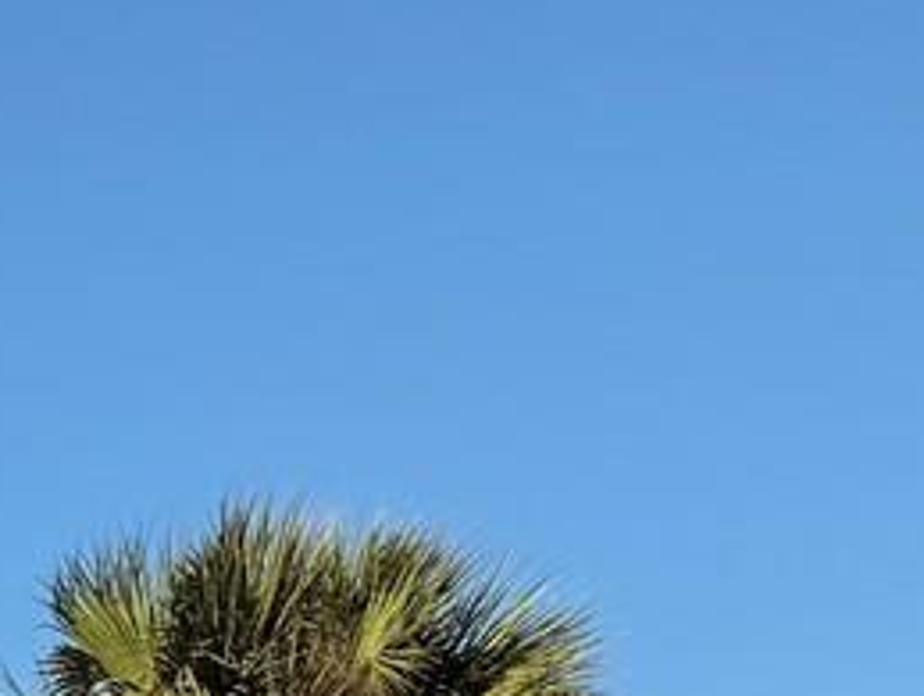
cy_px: 1463
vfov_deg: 9.3
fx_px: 3956
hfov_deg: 12.4
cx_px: -653
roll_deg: +0.3
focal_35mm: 148
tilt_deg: +5.5
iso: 80
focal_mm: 6.76
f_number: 1.78
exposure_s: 1/3584
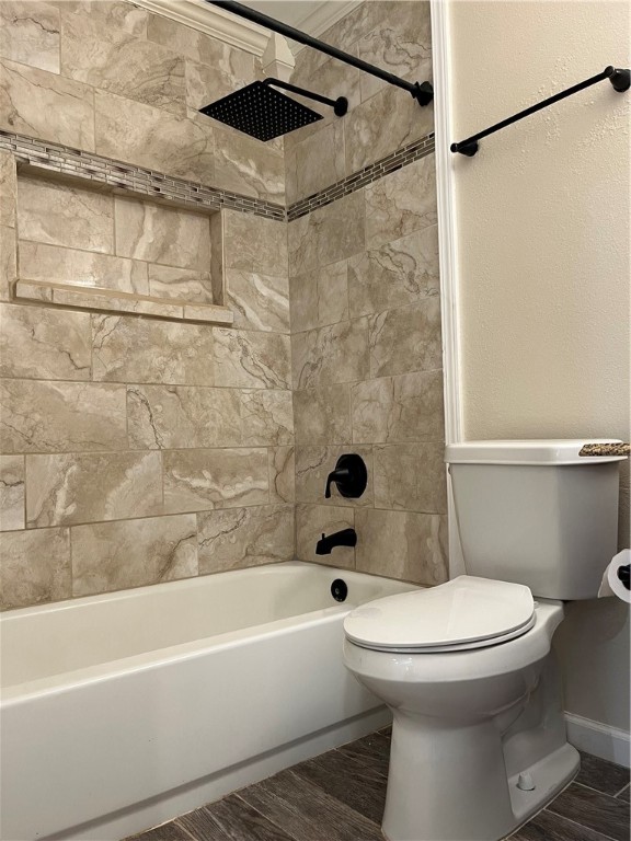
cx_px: 316
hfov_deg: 53.1
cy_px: 420
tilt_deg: +2.5
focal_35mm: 26
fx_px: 632
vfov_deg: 67.3
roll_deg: +2.6
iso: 125
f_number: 1.6
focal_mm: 5.1
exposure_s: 1/62
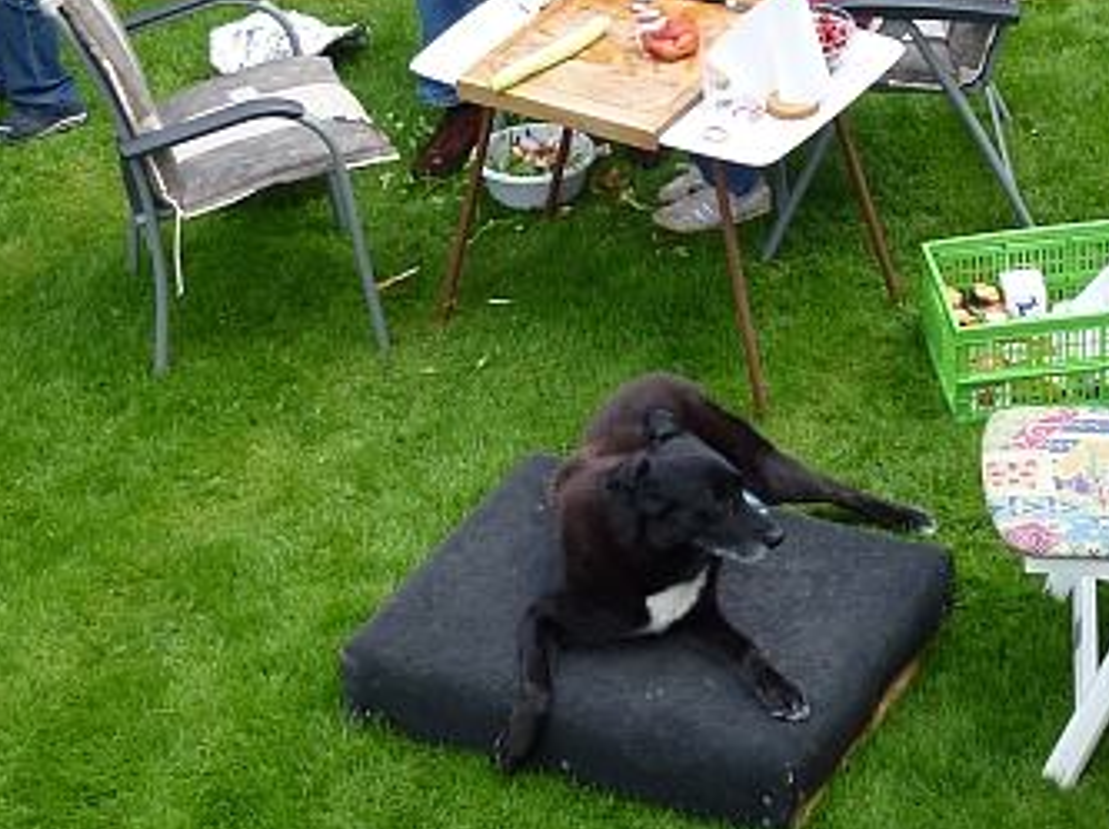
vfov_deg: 12.2
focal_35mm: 120
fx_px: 3840
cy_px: 85
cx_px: 719
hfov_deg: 16.4
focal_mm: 10.1
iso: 100
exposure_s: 1/125
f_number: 4.4
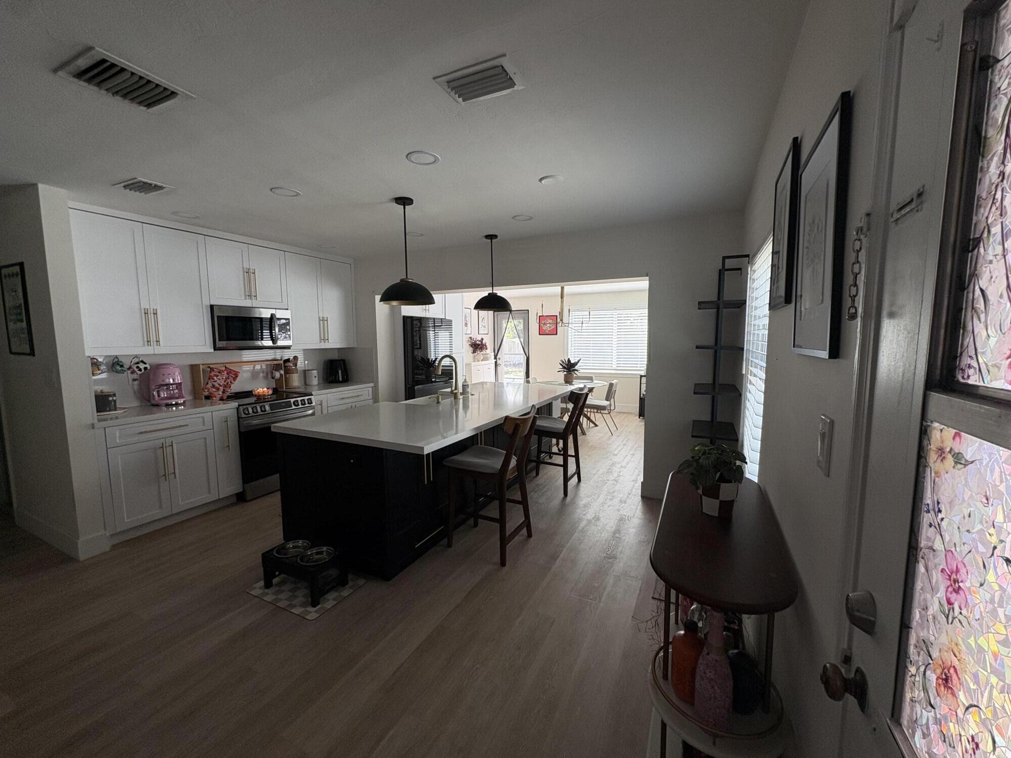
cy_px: 379
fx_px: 409
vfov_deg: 85.7
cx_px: 506
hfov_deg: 102.1
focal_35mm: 14
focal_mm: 2.22
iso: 100
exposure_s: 1/133
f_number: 2.2
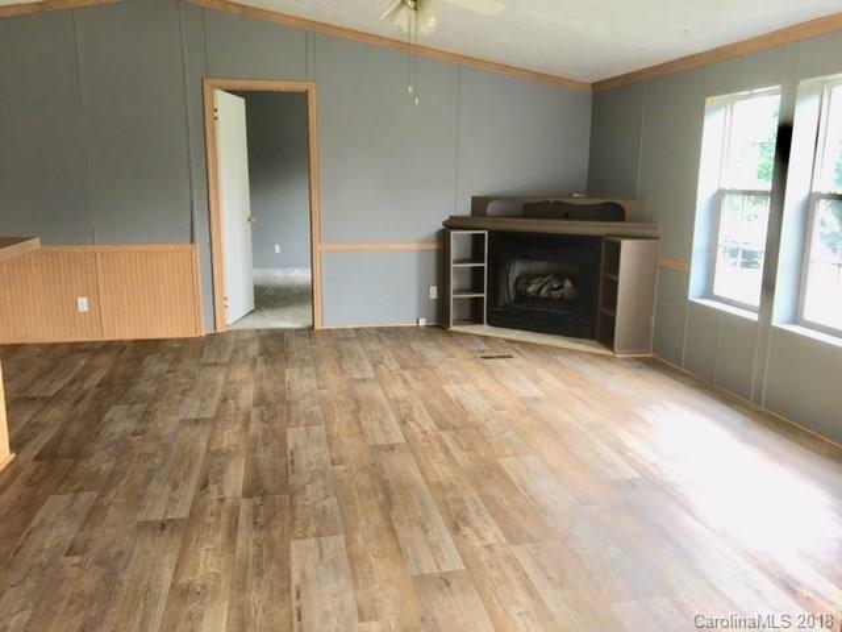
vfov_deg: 48.2
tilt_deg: -9.9
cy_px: 316
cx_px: 421
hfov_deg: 61.7
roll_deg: -0.7
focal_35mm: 29
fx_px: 705
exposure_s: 1/30
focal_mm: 4.15
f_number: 2.2
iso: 80
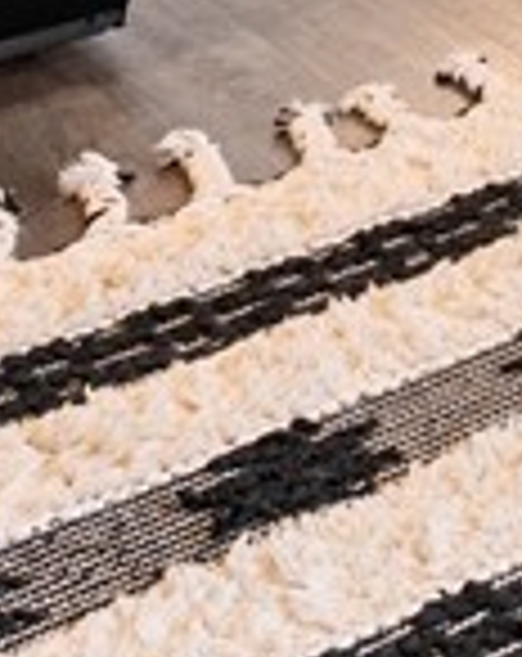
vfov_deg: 13.0
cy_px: -922
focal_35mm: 112
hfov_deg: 9.7
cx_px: 1663
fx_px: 2172
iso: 400
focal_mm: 16
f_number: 11
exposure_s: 1/1.67
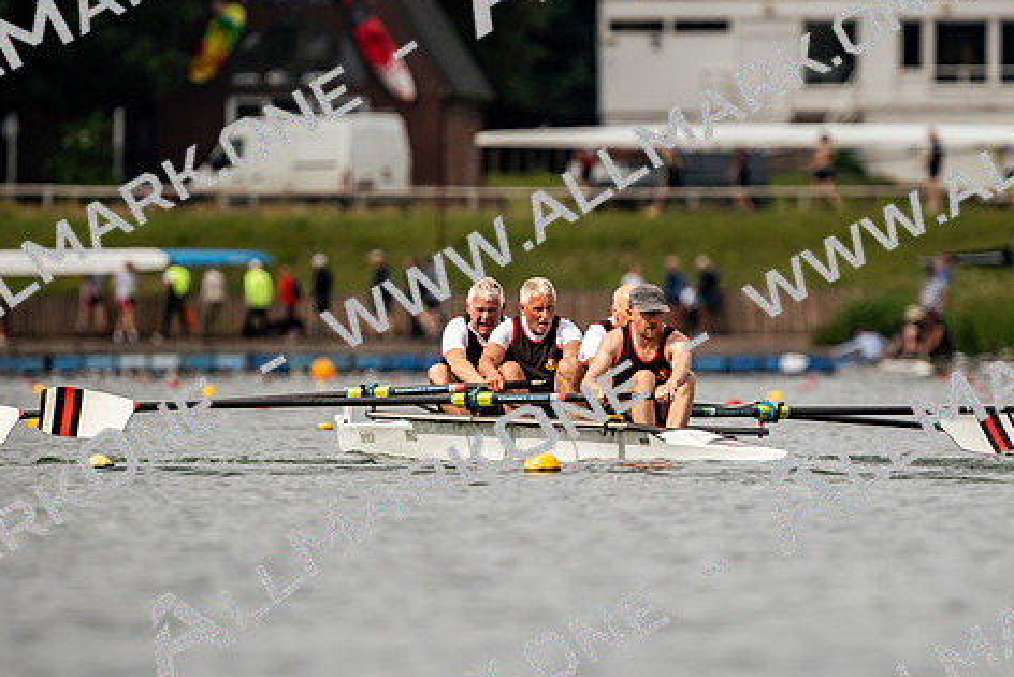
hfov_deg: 1.9
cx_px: 586
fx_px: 31188
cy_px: 354
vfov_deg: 1.2
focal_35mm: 1107
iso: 200
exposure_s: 1/2000
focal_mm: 600
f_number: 6.3
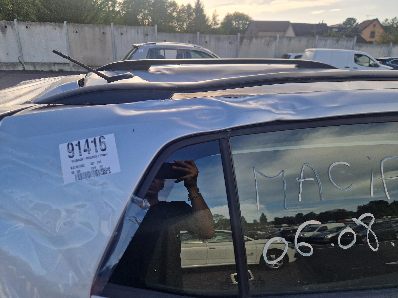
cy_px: 149
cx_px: 199
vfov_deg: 58.9
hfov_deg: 73.9
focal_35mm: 23
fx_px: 264
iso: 50
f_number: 1.8
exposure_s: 1/714
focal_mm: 5.4
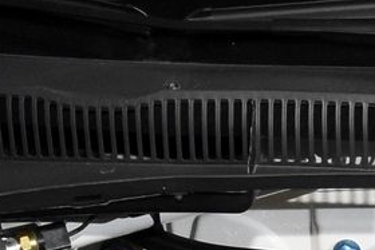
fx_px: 1428
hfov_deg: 14.4
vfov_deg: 8.7
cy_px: 694
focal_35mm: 137
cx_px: 483
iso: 1250
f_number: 8
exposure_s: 1/250
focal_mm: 16
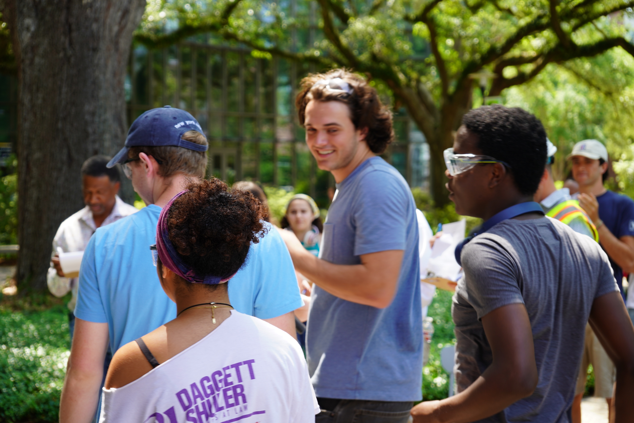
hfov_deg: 28.8
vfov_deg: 19.5
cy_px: 212
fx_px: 1233
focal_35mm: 70
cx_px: 317
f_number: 5.6
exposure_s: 1/80
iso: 125
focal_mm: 70
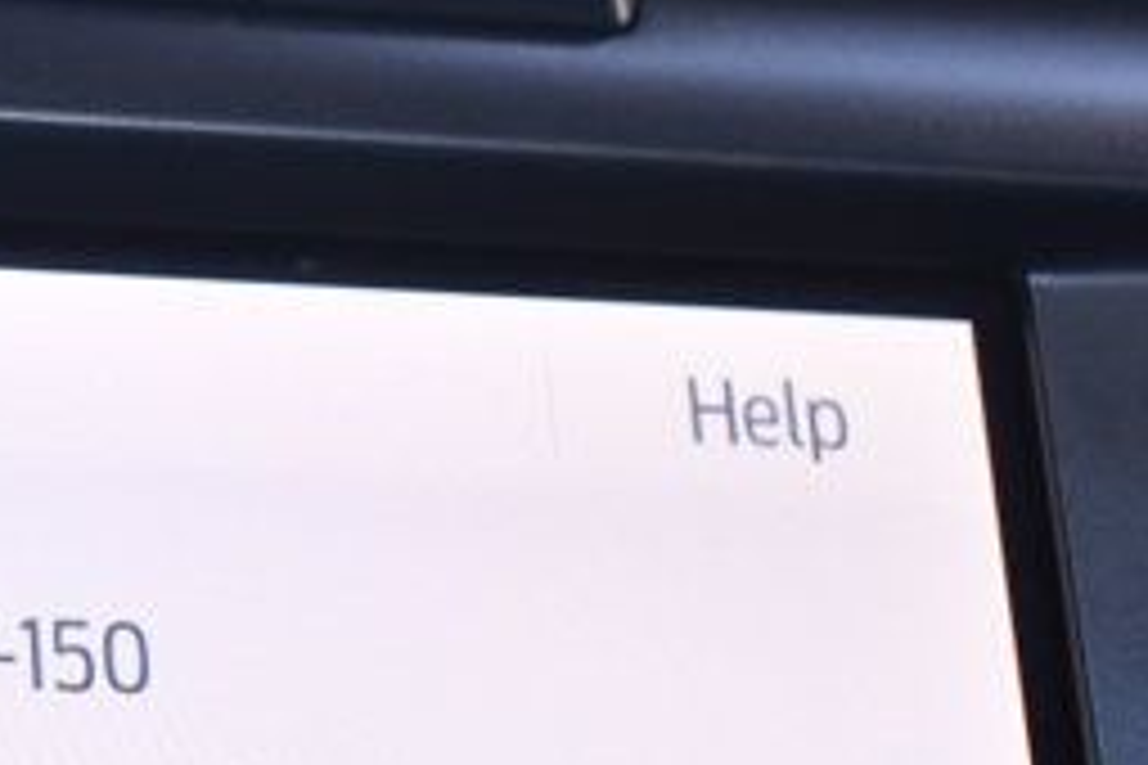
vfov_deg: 7.9
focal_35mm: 173
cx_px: -275
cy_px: 16
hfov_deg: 11.6
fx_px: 5516
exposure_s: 1/200
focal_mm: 46
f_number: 5.3
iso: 800
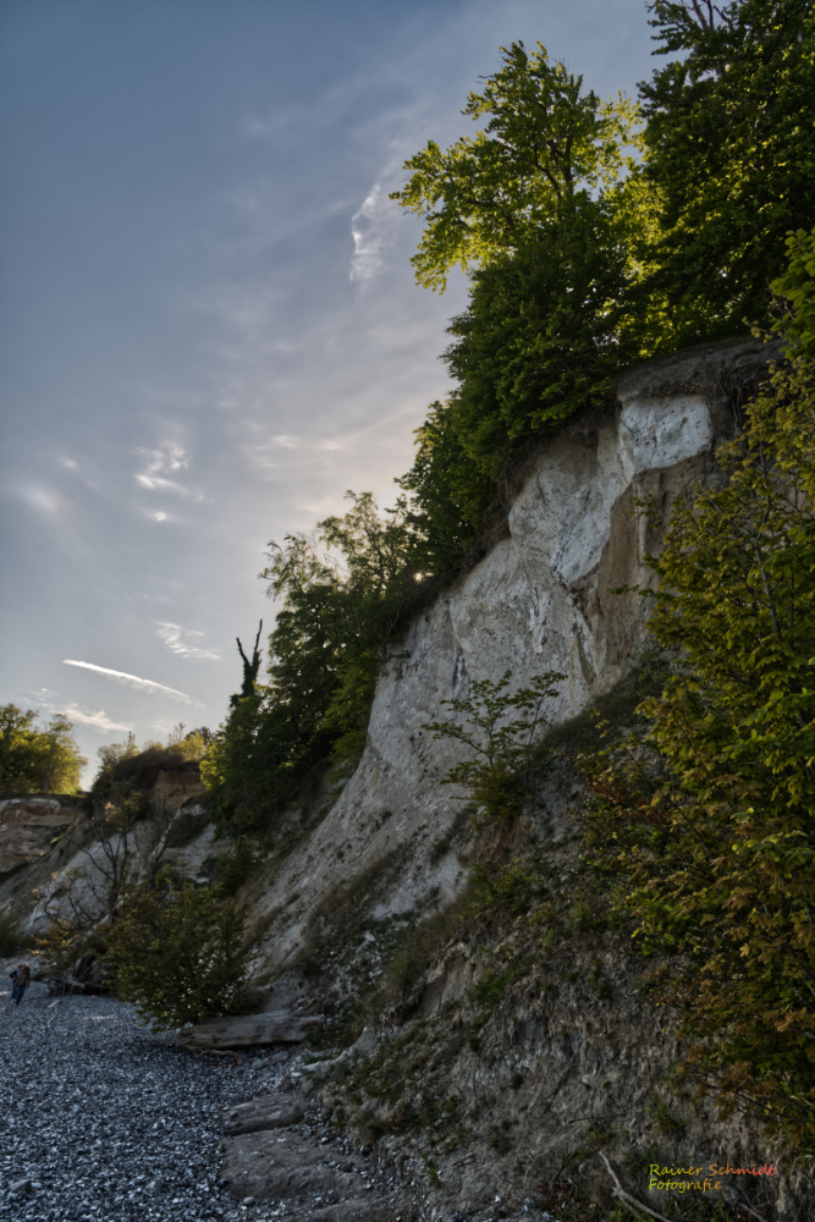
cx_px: 408
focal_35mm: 24
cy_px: 611
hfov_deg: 53.1
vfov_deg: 73.7
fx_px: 815
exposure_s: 1/100
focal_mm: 24
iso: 110
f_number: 8
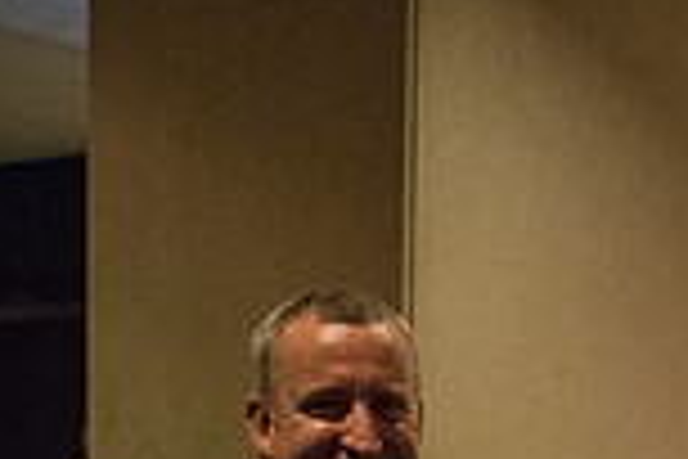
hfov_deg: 20.2
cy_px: 740
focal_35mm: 91
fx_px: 1739
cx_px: 931
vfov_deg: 13.9
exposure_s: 1/320
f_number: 2.8
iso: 12800
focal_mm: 24
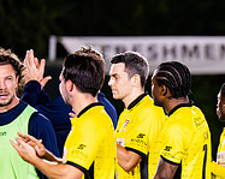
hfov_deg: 2.5
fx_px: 5173
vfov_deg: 2.0
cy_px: 150
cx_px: 368
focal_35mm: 778
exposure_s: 1/800
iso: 6400
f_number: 2.8
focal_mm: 200
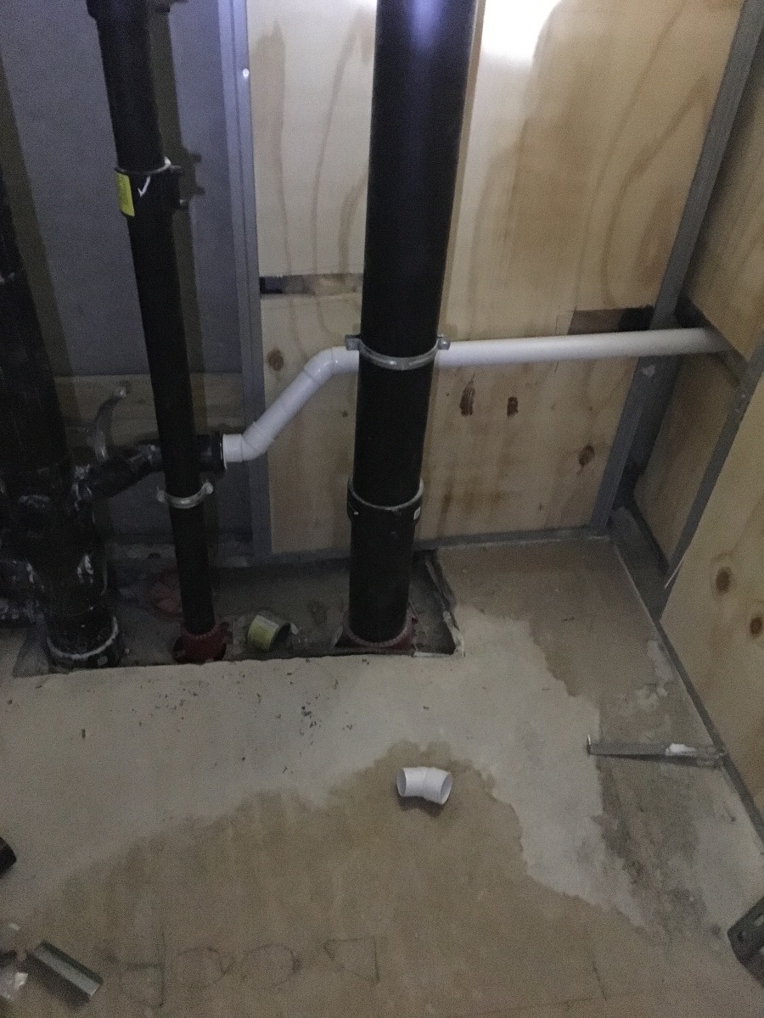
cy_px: 509
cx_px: 382
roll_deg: -4.1
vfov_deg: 61.7
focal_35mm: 29
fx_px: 853
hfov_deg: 48.2
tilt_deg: -43.7
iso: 1600
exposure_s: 1/17
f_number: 2.2
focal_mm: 4.15
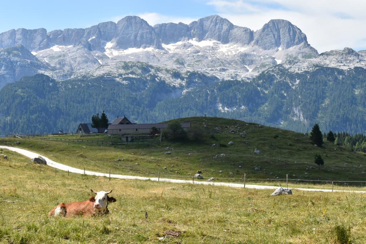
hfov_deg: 31.9
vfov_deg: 21.6
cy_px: 122
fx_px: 641
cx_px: 183
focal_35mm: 63
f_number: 10
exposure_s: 1/400
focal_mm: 42
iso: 200
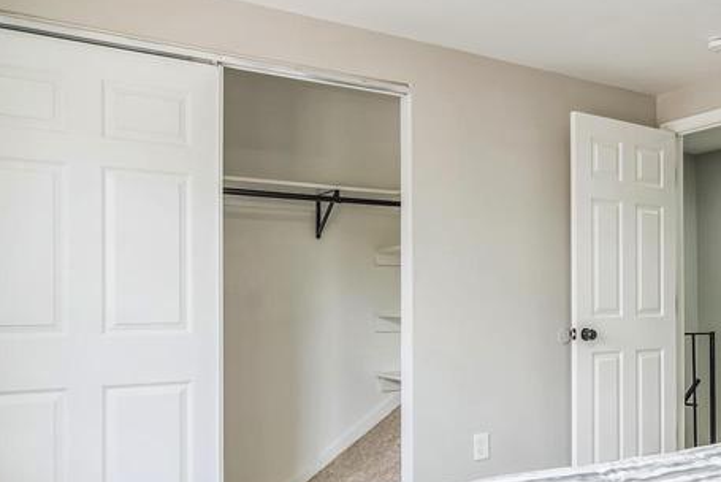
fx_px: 721
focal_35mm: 36
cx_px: 544
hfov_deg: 50.8
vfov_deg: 36.5
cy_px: 329
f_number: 8
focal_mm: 16
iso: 400
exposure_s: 1/13
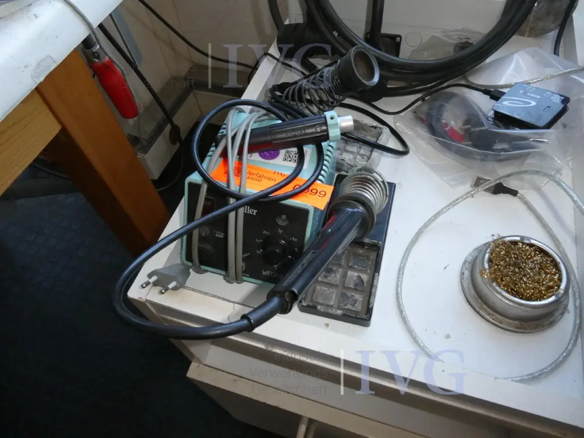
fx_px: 405
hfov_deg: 71.6
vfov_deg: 56.8
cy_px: 219
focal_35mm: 24
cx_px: 292
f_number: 3.3
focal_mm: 4.3
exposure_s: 1/60
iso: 250
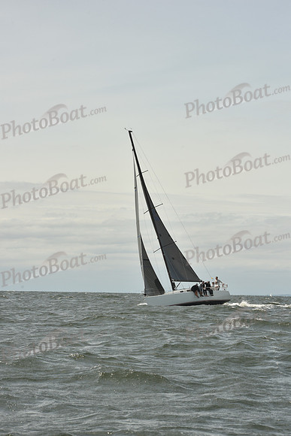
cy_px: 218
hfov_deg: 14.4
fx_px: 1151
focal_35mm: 95
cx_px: 146
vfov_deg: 21.5
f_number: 10
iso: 250
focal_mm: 95
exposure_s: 1/800
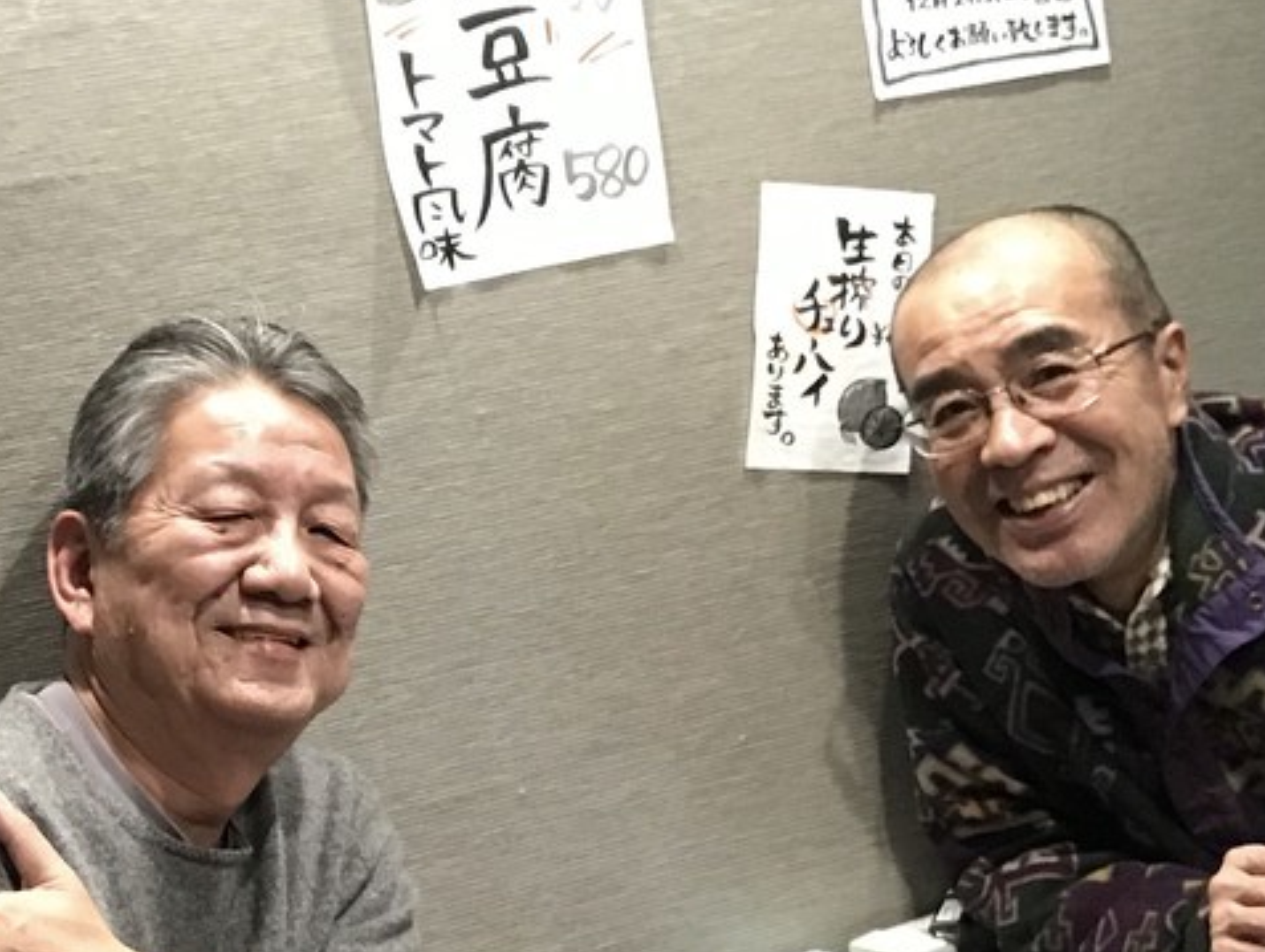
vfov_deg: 25.5
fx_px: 2086
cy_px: 685
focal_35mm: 57
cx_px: 199
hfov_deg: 32.5
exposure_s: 1/20
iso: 200
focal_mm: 2.87
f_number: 2.2
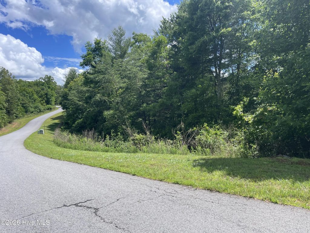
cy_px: 116
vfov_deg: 54.9
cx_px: 155
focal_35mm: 25
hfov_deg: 69.4
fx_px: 224
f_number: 1.6
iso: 32
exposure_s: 1/2049
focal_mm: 5.1
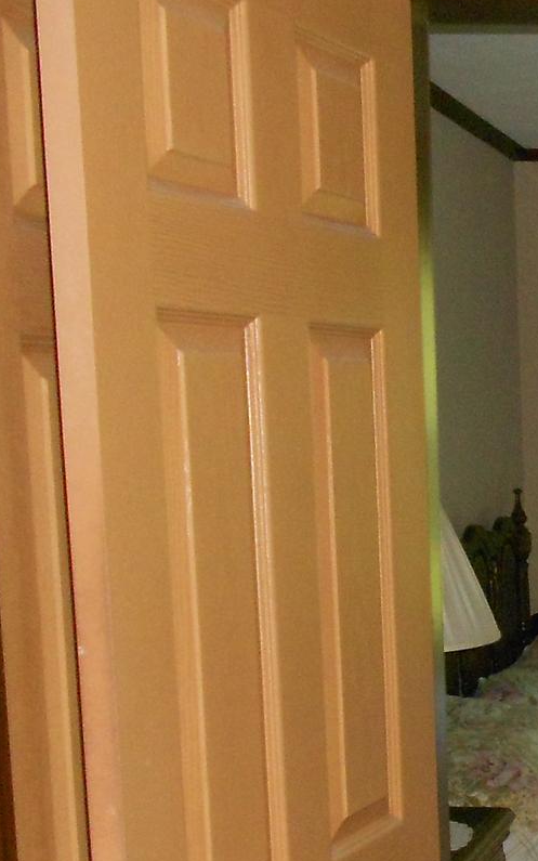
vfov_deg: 28.7
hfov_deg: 16.3
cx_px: 874
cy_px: 606
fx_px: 1665
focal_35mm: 71
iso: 320
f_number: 3.2
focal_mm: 4.6
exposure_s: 1/25
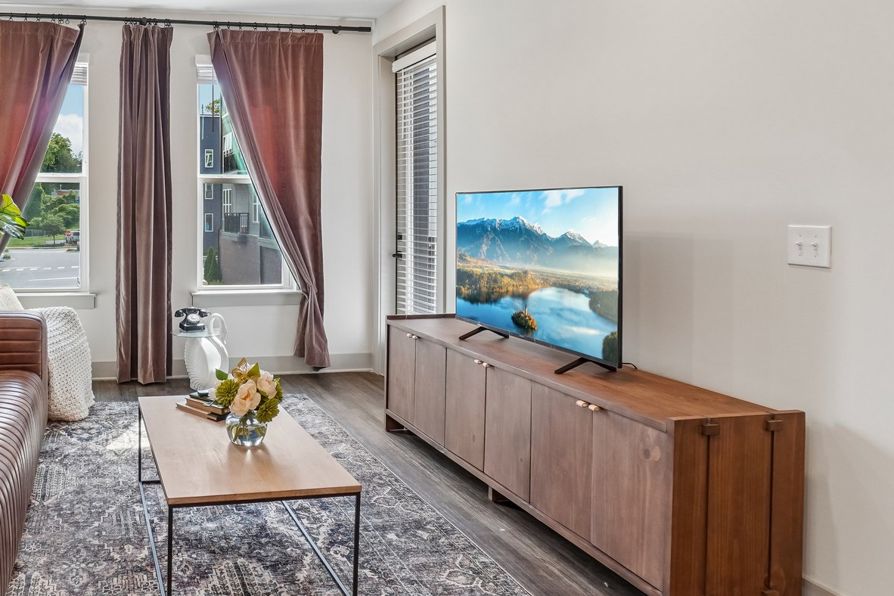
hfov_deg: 63.8
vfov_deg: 49.0
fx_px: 646
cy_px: 217
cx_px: 189
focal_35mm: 26
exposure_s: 1/25
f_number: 8
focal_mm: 10
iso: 400
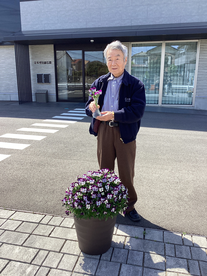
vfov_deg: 58.4
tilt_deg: -15.1
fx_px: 247
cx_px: 104
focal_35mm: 31
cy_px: 138
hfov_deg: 45.4
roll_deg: +0.2
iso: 25
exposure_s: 1/562
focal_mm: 3.3
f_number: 2.4
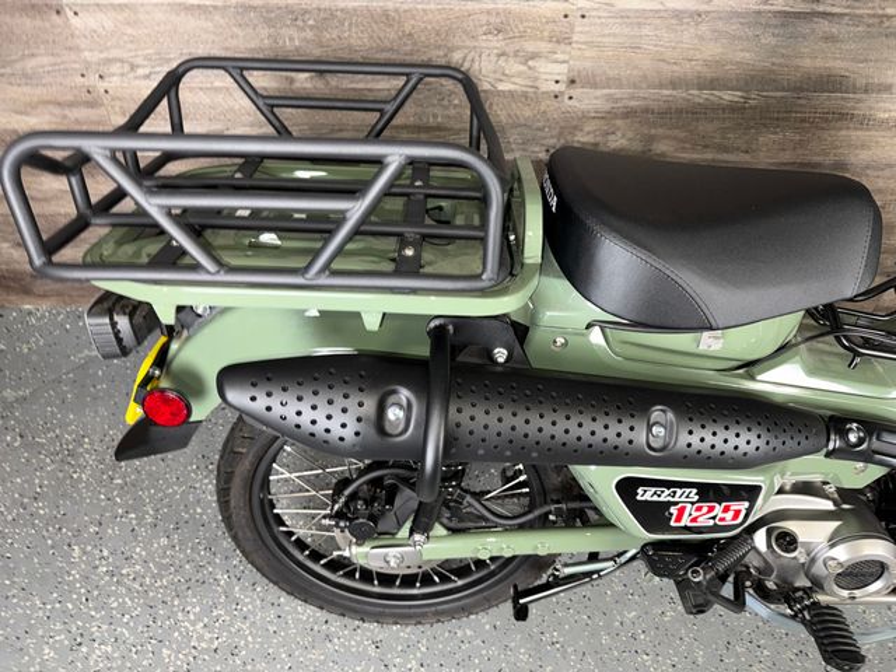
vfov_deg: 56.8
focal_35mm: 24
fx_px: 621
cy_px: 336
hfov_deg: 71.6
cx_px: 448
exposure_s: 1/18
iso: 64
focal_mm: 6.76
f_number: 1.78
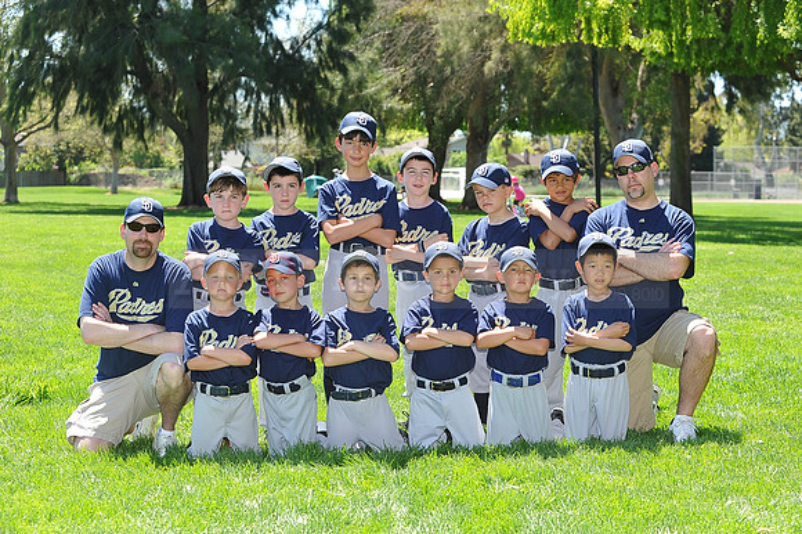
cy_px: 267
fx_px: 1781
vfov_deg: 17.0
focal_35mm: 80
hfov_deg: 25.4
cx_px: 401
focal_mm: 80
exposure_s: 1/200
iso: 200
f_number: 7.1
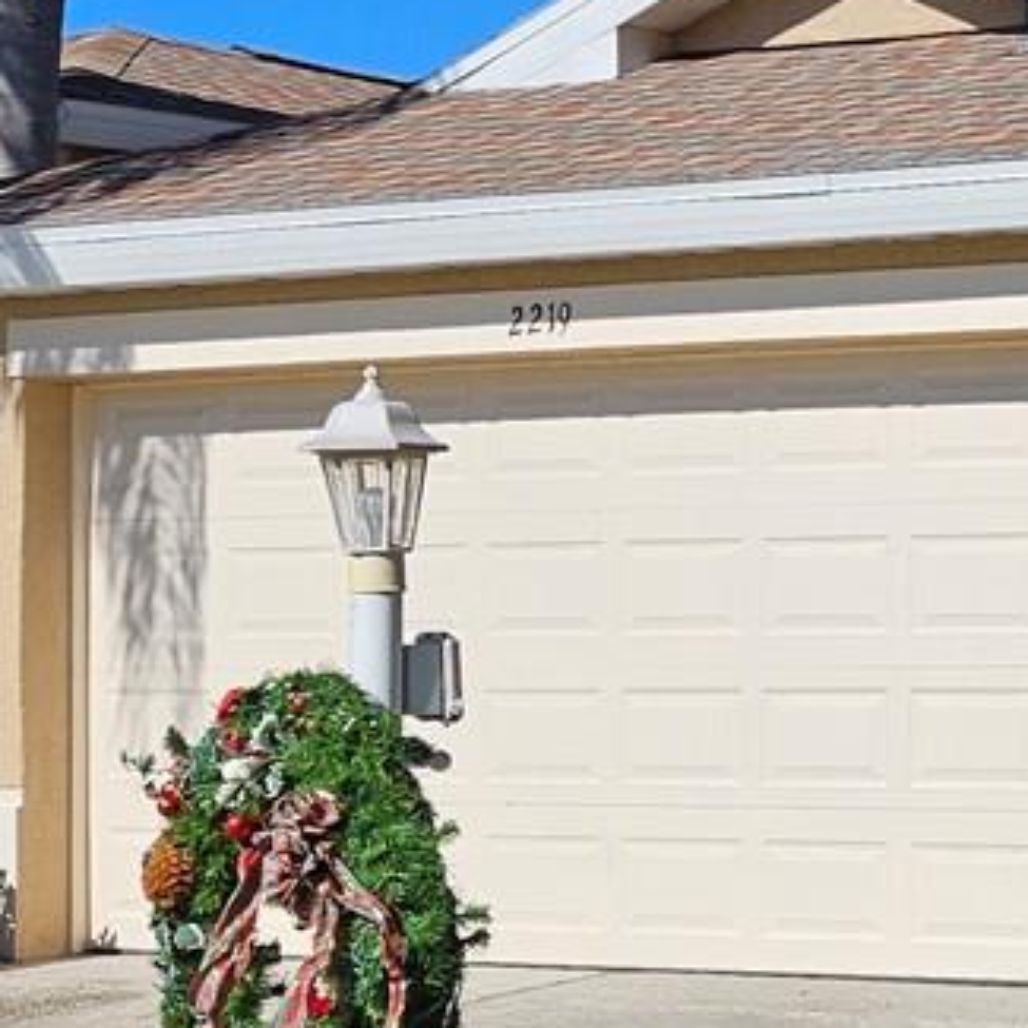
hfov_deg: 14.6
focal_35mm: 100
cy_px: 535
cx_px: 1999
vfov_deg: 17.4
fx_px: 3360
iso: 25
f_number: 1.8
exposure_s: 1/2905
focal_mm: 5.4
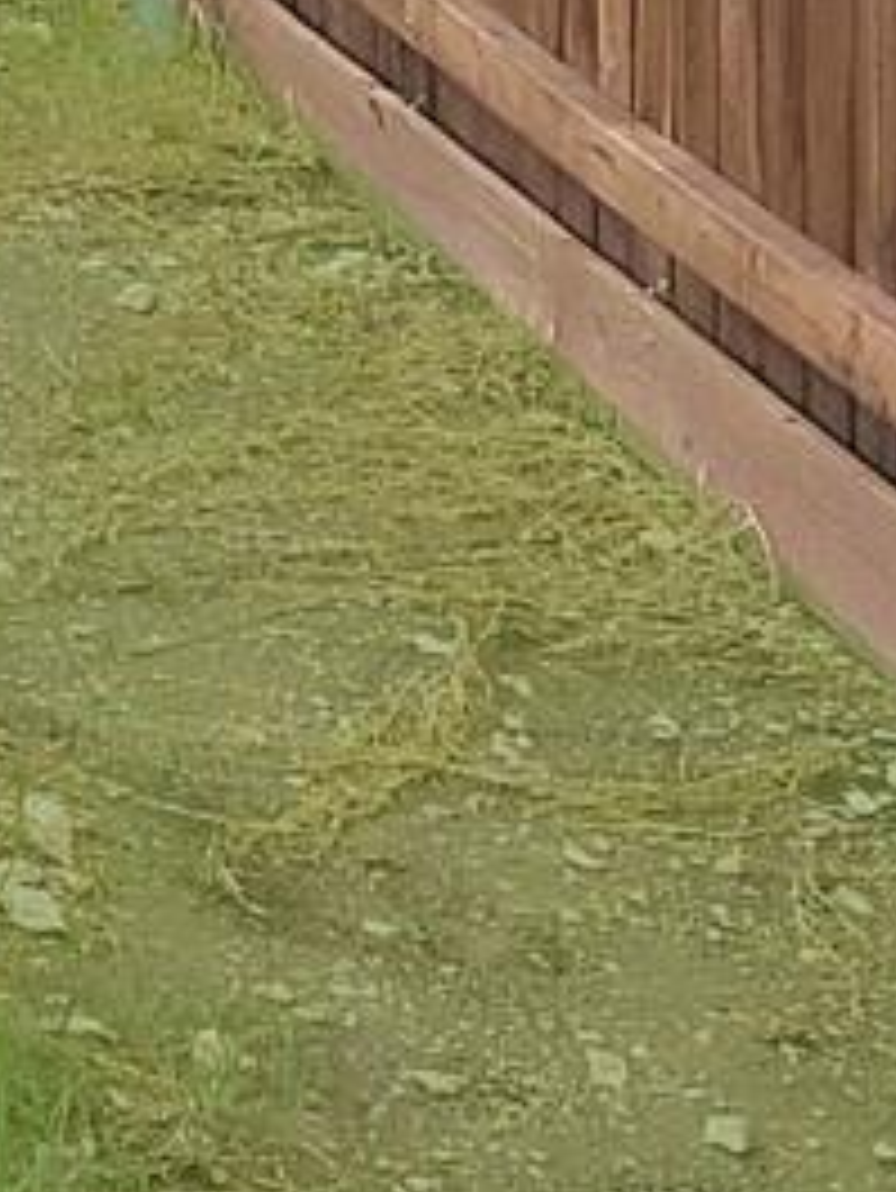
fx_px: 4000
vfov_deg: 14.7
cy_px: -996
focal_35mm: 116
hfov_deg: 7.4
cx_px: -2981
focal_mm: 16
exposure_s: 1/250
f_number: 8
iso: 640
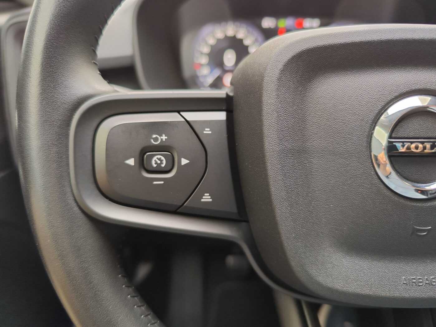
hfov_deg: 73.9
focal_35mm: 23
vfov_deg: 58.9
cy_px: 164
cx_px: 218
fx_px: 290
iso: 423
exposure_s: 1/70.2
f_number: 1.69
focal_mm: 7.01
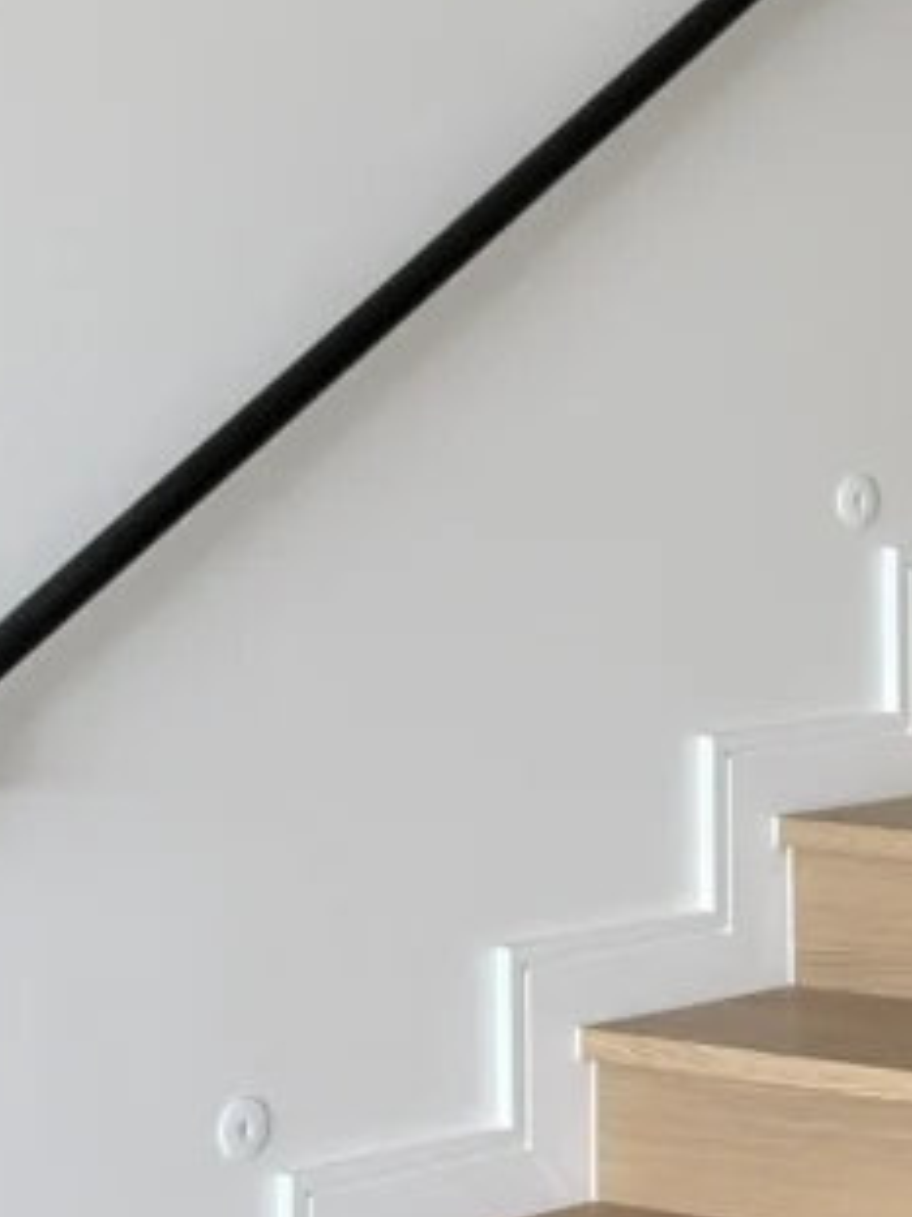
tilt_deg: -4.4
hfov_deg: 9.2
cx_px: 1350
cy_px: 352
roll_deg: -0.3
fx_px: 5554
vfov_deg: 12.5
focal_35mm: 158
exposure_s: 1/121
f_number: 1.78
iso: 64
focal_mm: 6.76
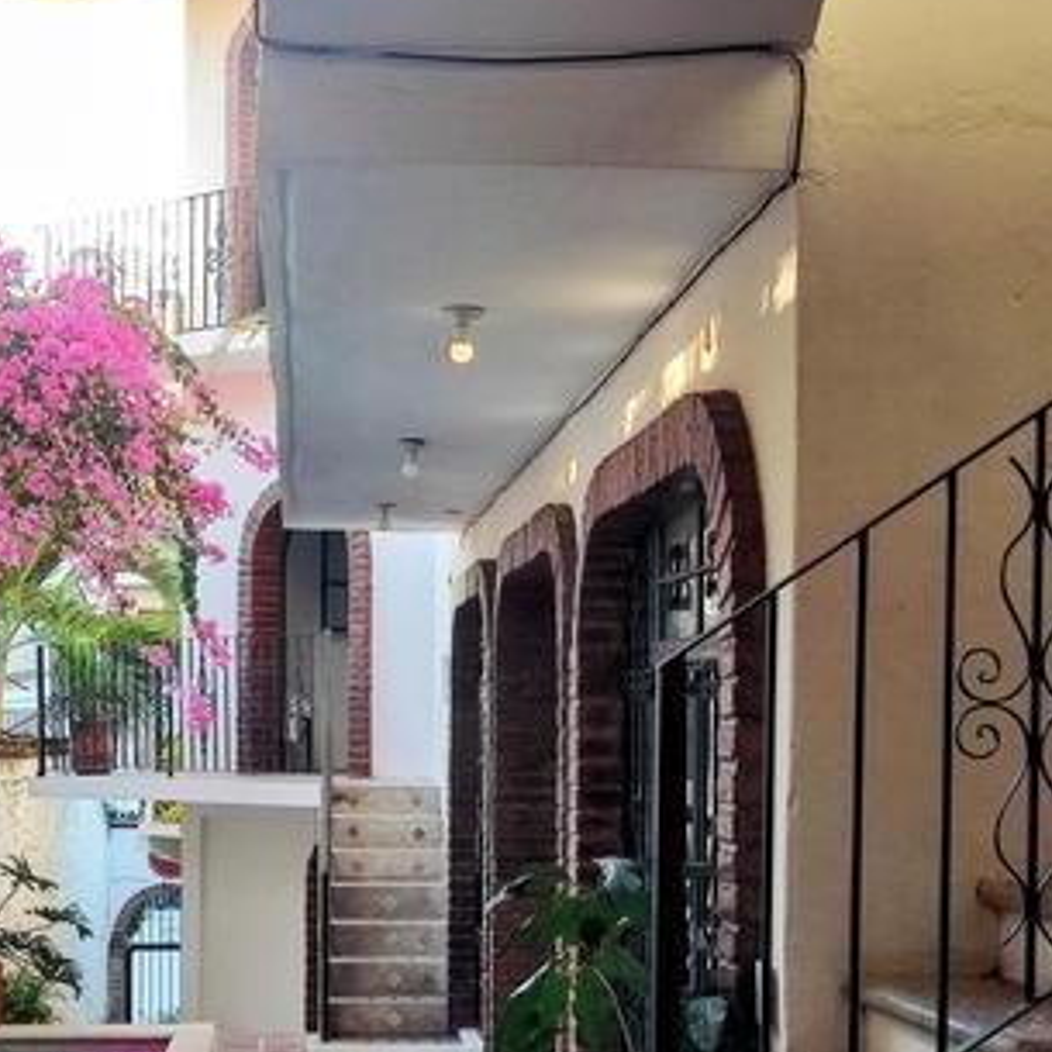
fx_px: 2441
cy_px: 721
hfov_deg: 24.3
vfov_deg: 24.2
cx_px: 438
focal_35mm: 71
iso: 80
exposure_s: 1/100
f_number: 1.79
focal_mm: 4.71
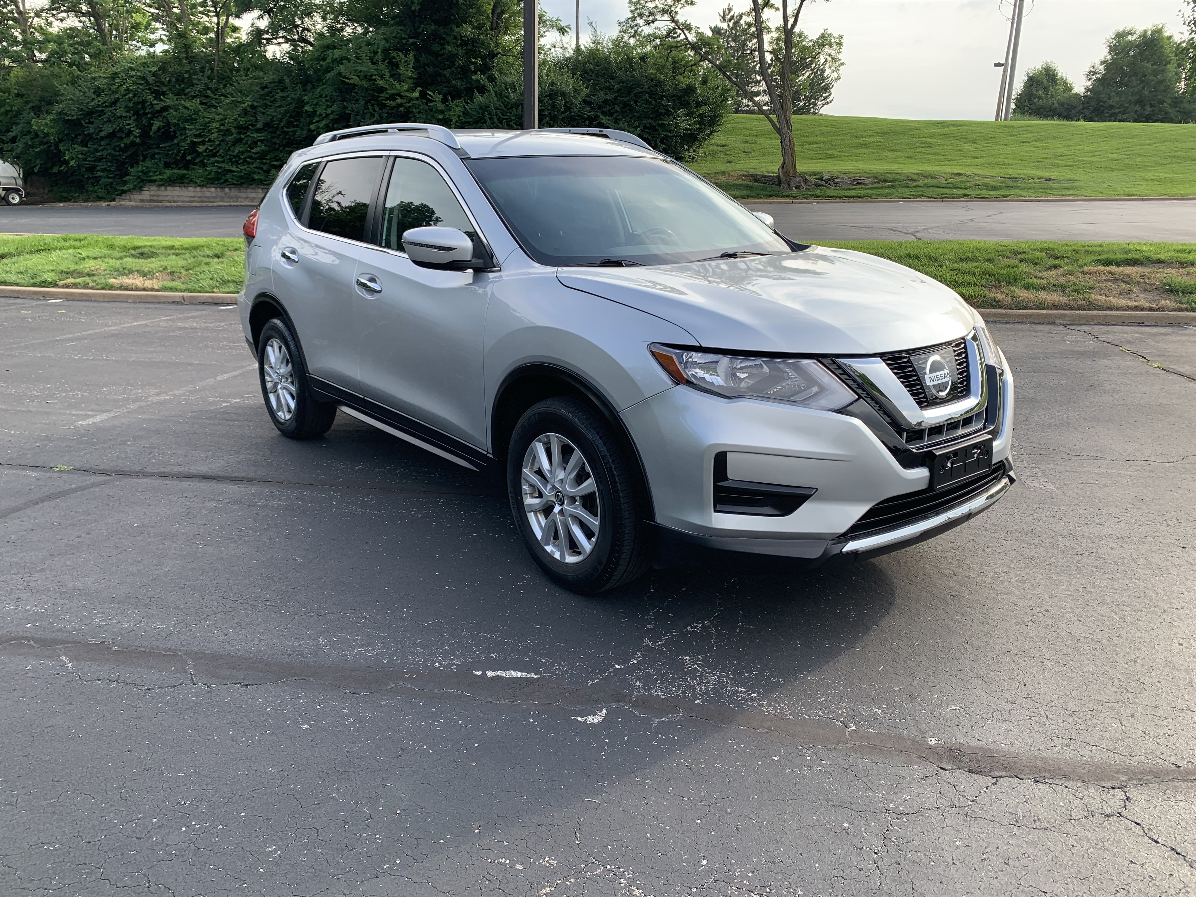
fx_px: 898
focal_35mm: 26
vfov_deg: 53.1
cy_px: 448
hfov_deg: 67.3
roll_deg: -1.9
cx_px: 598
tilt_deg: -13.8
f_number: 1.8
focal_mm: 4.25
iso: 25
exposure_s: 1/392
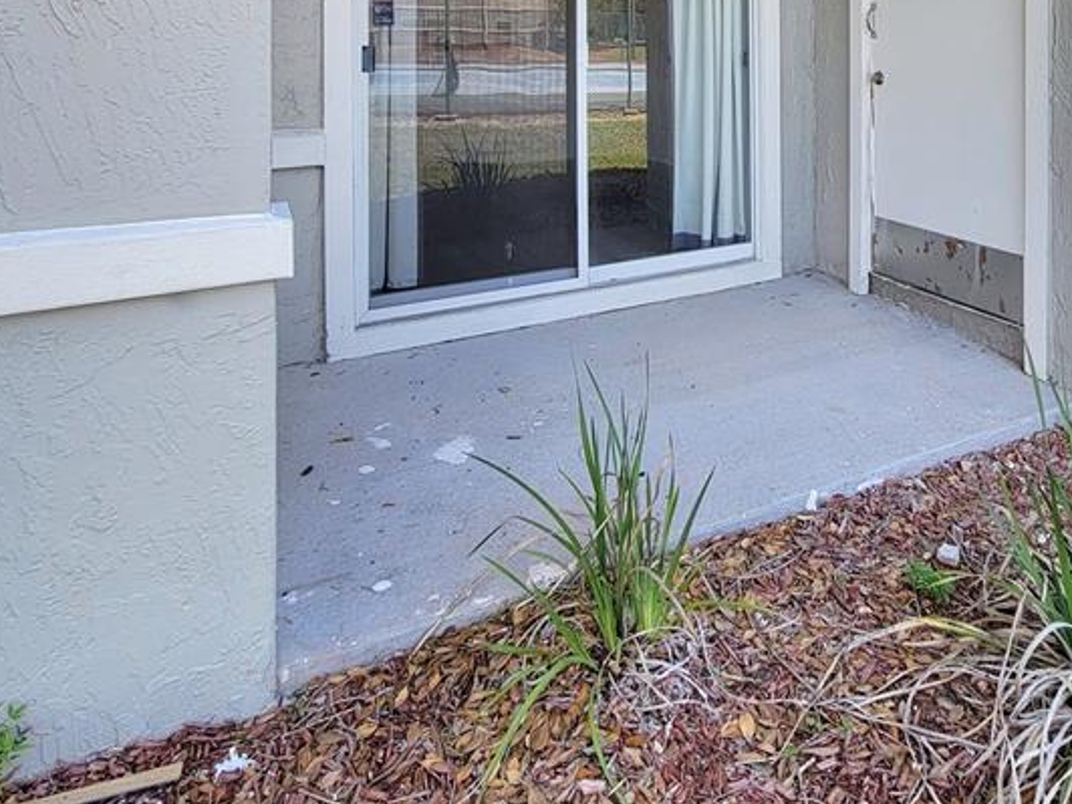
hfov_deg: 67.2
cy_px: 101
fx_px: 774
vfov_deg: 49.7
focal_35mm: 25
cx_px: 729
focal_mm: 2.2
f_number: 2.2
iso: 50
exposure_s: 1/209
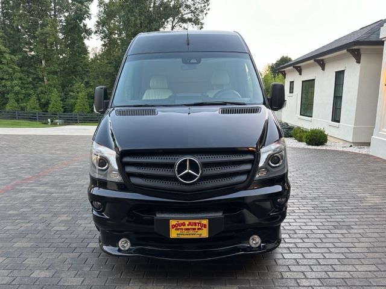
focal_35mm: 24
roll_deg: +0.4
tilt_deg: -10.0
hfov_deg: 71.6
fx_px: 268
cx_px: 193
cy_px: 144
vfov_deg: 56.8
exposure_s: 1/60
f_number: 1.78
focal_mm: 6.86
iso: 160
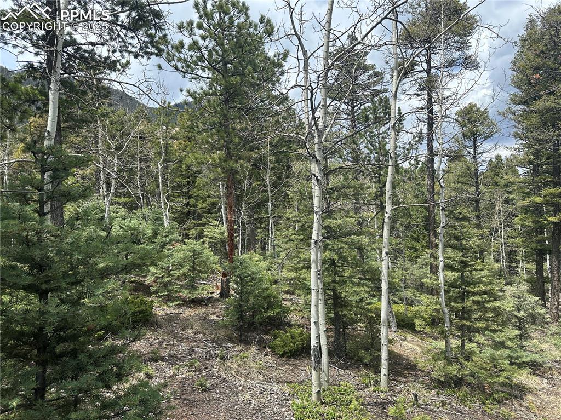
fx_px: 389
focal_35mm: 24
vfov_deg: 56.8
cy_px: 210
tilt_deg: +1.7
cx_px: 280
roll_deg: +3.0
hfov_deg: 71.6
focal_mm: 6.86
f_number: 1.78
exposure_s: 1/2410
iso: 80
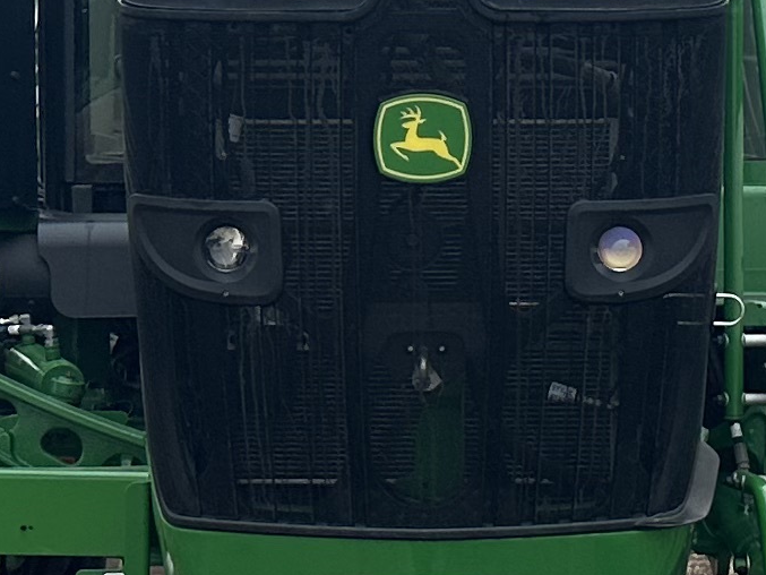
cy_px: 126
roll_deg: -1.1
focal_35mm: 143
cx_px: 500
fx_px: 3165
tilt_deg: +3.7
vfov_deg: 10.4
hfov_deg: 13.8
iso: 80
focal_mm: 6.86
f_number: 1.78
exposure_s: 1/910
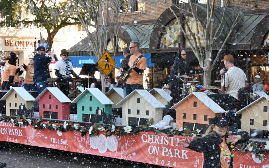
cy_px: 109
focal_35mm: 69
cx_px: 198
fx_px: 506
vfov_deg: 18.8
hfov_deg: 29.4
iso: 360
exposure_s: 1/250
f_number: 4.5
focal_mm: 35
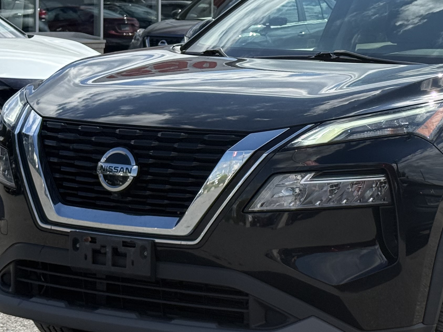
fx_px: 1472
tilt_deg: -2.4
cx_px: 353
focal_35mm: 115
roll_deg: -1.5
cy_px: 91
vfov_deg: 12.8
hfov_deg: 17.0
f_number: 1.78
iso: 64
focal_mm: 6.76
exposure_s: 1/4587
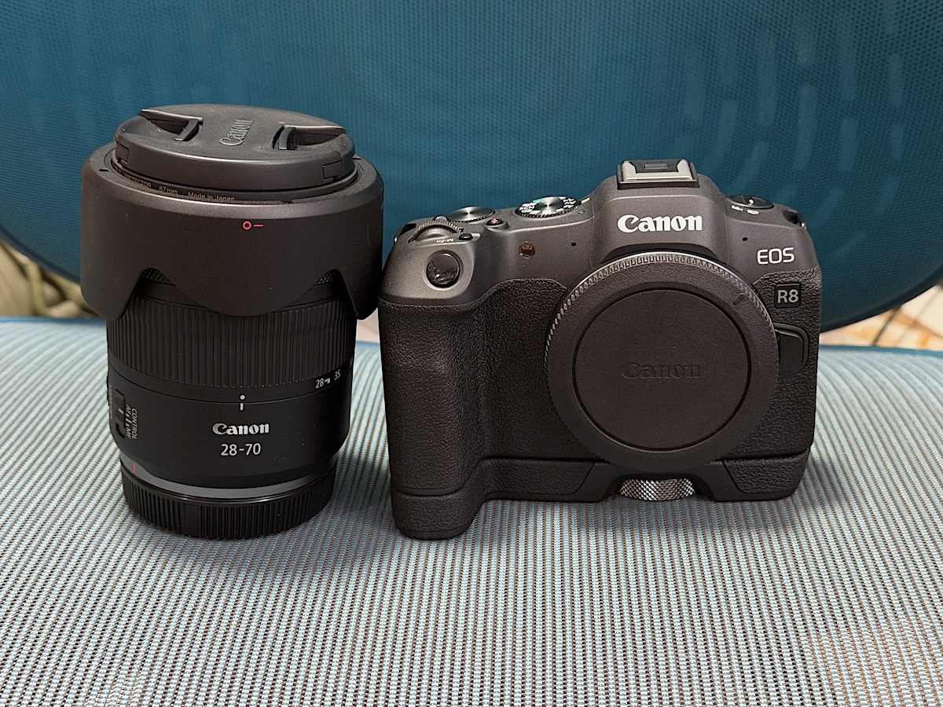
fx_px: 1308
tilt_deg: -22.9
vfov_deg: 30.3
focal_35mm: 48
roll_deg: -0.6
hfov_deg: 39.7
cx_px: 472
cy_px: 354
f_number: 1.78
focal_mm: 6.76
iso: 640
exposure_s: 1/20
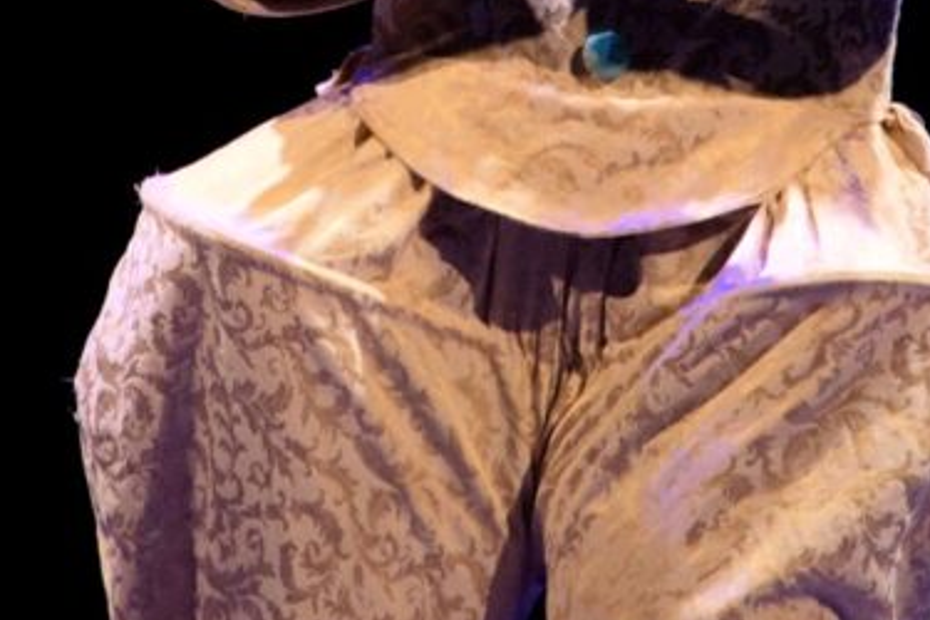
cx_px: 501
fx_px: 29603
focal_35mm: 1146
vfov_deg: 1.2
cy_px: -172
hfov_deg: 1.8
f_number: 5.6
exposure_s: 1/200
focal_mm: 280
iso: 800
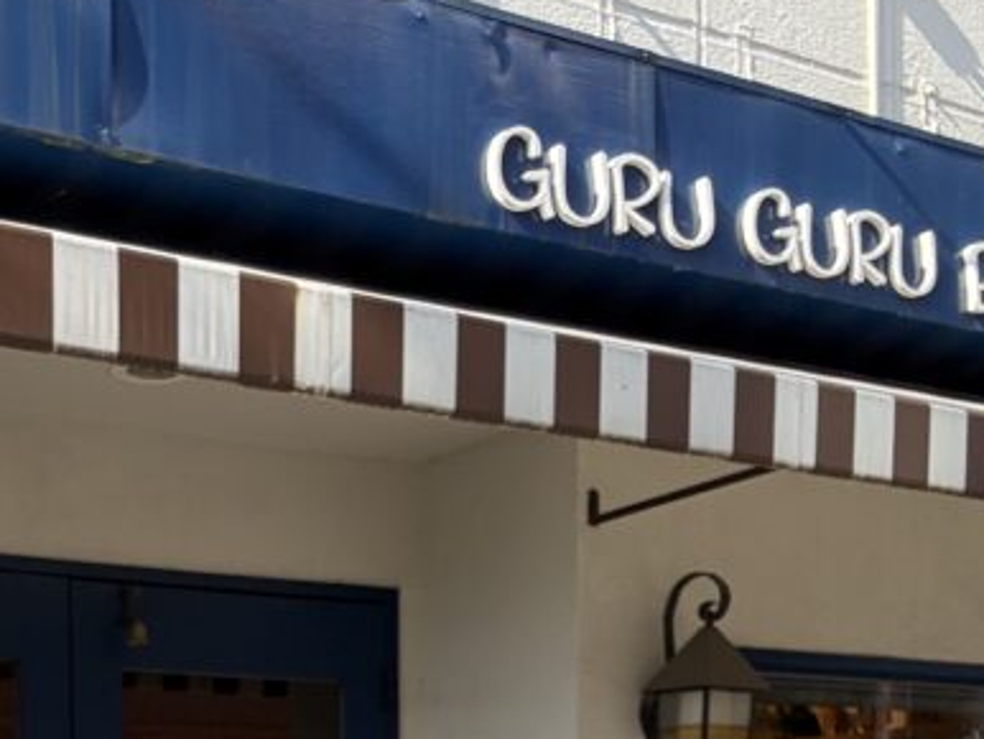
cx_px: 204
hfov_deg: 30.9
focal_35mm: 61
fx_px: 1735
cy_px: 943
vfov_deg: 21.8
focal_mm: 2.69
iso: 25
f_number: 1.9
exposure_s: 1/505
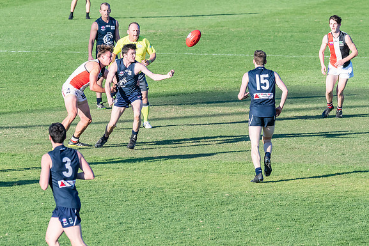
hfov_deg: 3.9
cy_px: 104
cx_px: 156
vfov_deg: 2.6
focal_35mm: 523
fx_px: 5362
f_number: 10
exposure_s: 1/1250
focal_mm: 300
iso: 800
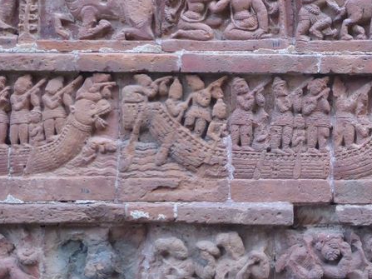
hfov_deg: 19.0
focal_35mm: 102
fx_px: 1096
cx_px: 325
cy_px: 123
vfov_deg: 14.5
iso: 400
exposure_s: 1/50
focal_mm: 9.6
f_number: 4.1
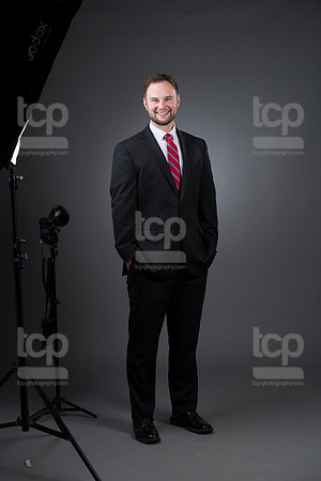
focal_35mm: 80
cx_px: 160
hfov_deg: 17.1
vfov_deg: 25.4
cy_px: 240
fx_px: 1070
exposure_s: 1/250
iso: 160
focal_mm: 80
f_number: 5.6
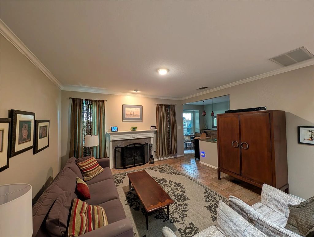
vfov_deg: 94.6
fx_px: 109
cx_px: 157
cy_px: 118
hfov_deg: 110.5
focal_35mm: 12
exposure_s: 1/24
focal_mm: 2.02
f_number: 1.7
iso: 115
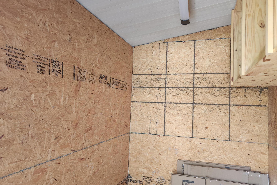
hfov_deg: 69.4
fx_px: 200
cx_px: 139
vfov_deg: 49.6
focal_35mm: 26
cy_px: 94
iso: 200
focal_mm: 5.4
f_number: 1.8
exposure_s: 1/180
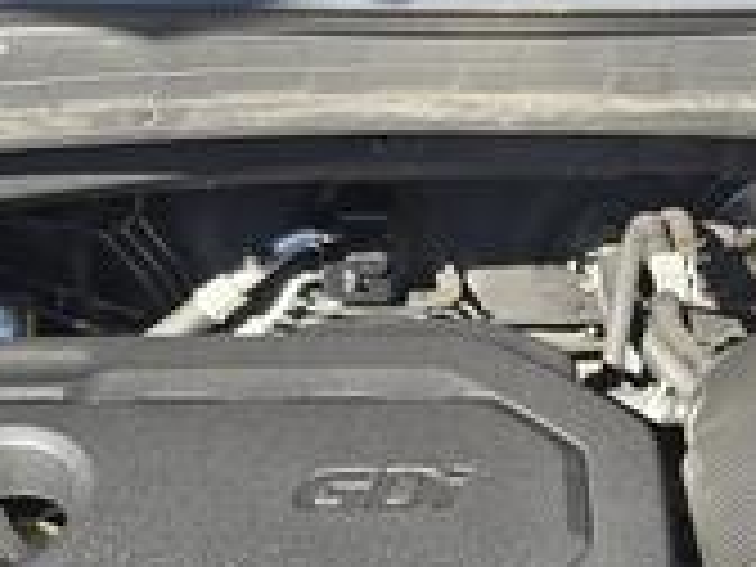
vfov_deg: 21.1
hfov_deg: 28.1
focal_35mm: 69
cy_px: 436
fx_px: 1507
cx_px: 441
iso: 12
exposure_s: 1/190
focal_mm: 6.3
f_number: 1.7
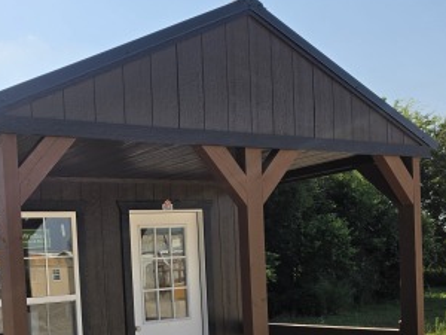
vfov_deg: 28.5
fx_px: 631
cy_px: 302
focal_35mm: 49
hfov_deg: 37.0
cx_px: 64
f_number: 1.4
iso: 32
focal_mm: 6.5
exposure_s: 1/7939
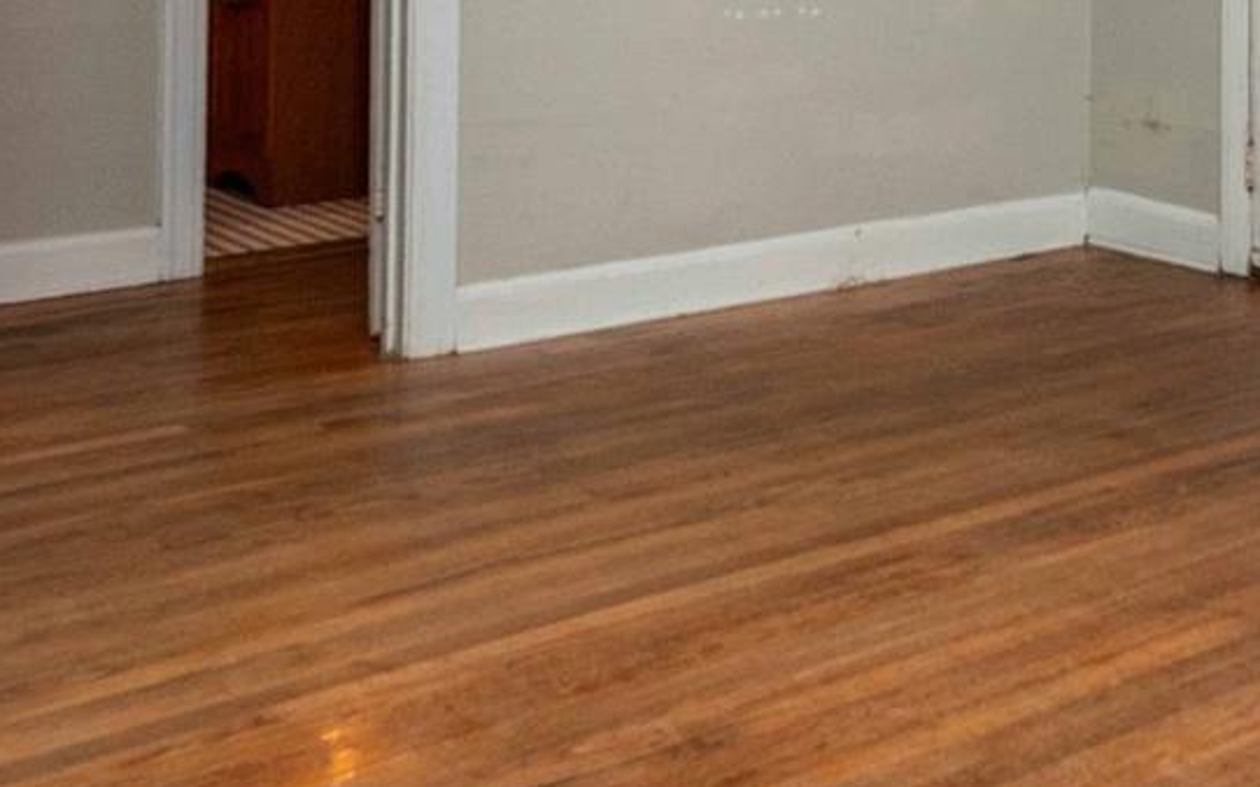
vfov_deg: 22.1
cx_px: 1246
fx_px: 1854
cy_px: -161
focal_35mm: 54
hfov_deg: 34.3
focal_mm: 14
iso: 640
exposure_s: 1/125
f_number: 5.6
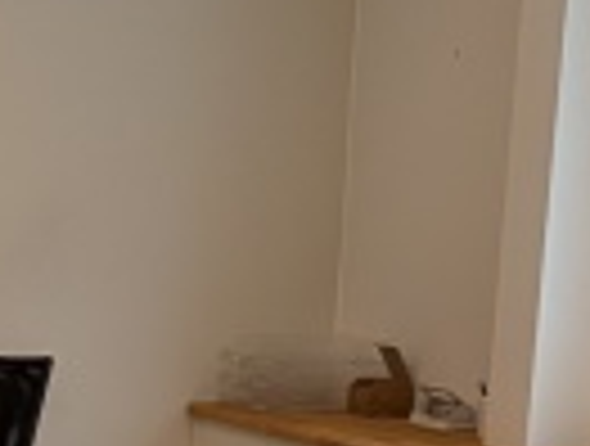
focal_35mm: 79
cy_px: 487
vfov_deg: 18.1
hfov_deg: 21.5
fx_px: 1350
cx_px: -241
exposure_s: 1/243
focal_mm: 2.02
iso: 57
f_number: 1.7
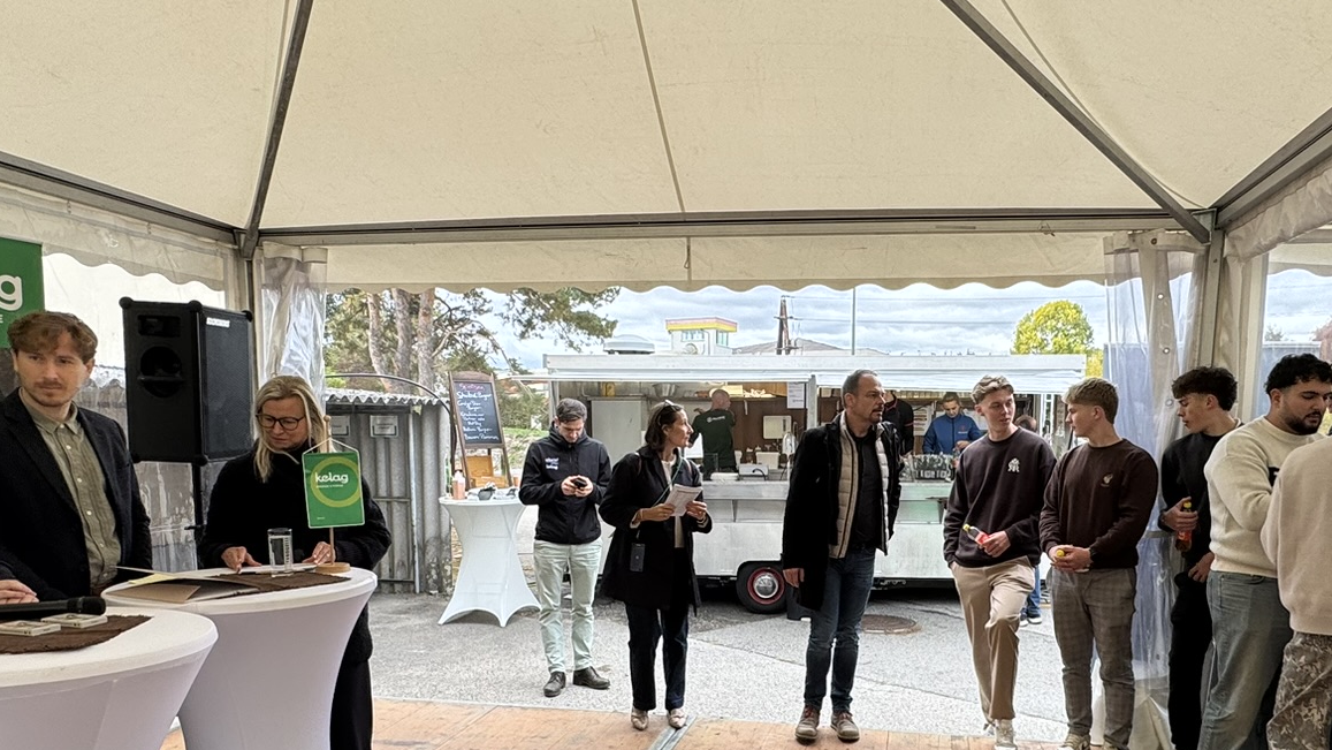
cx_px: 762
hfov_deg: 69.5
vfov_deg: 41.9
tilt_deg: -5.4
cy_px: 544
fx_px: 954
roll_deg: -0.6
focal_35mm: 27
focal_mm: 2.22
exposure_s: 1/211
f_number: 2.2
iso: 40
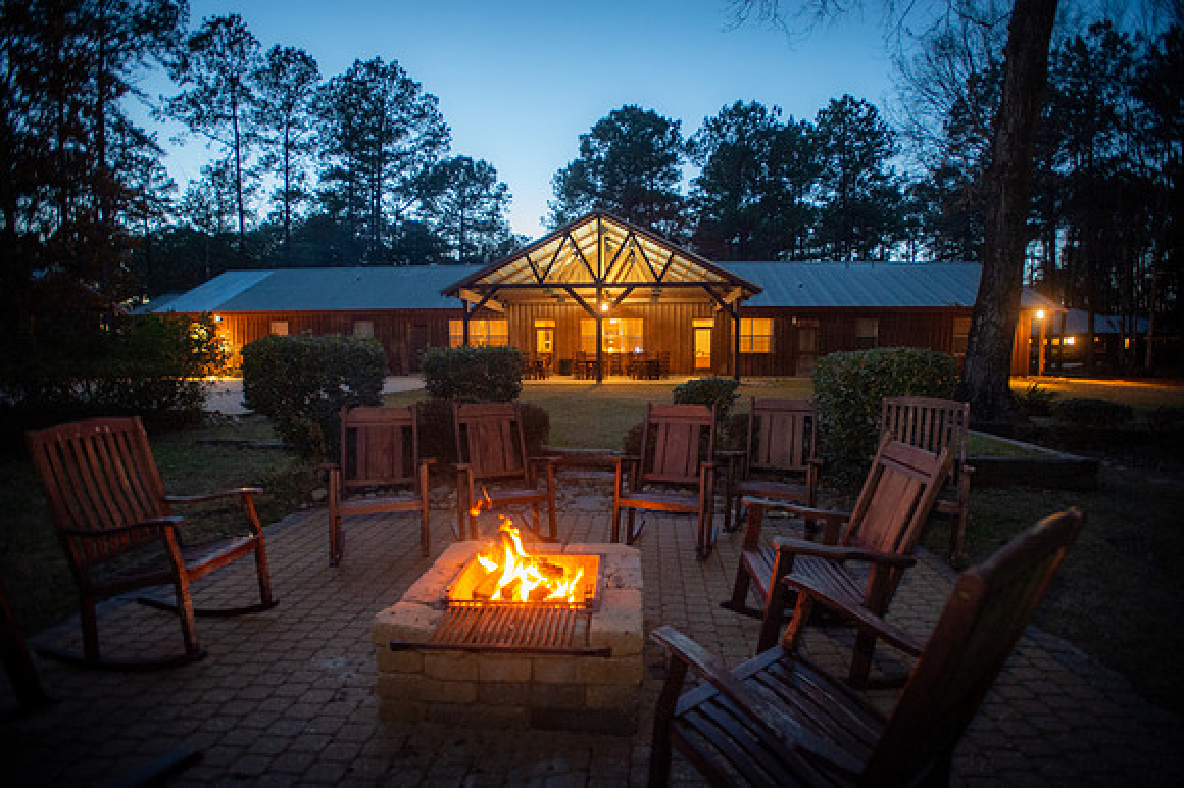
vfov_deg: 69.7
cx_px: 592
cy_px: 394
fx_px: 566
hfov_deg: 92.5
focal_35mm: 17
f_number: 2.8
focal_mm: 17
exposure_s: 1/30
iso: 4000
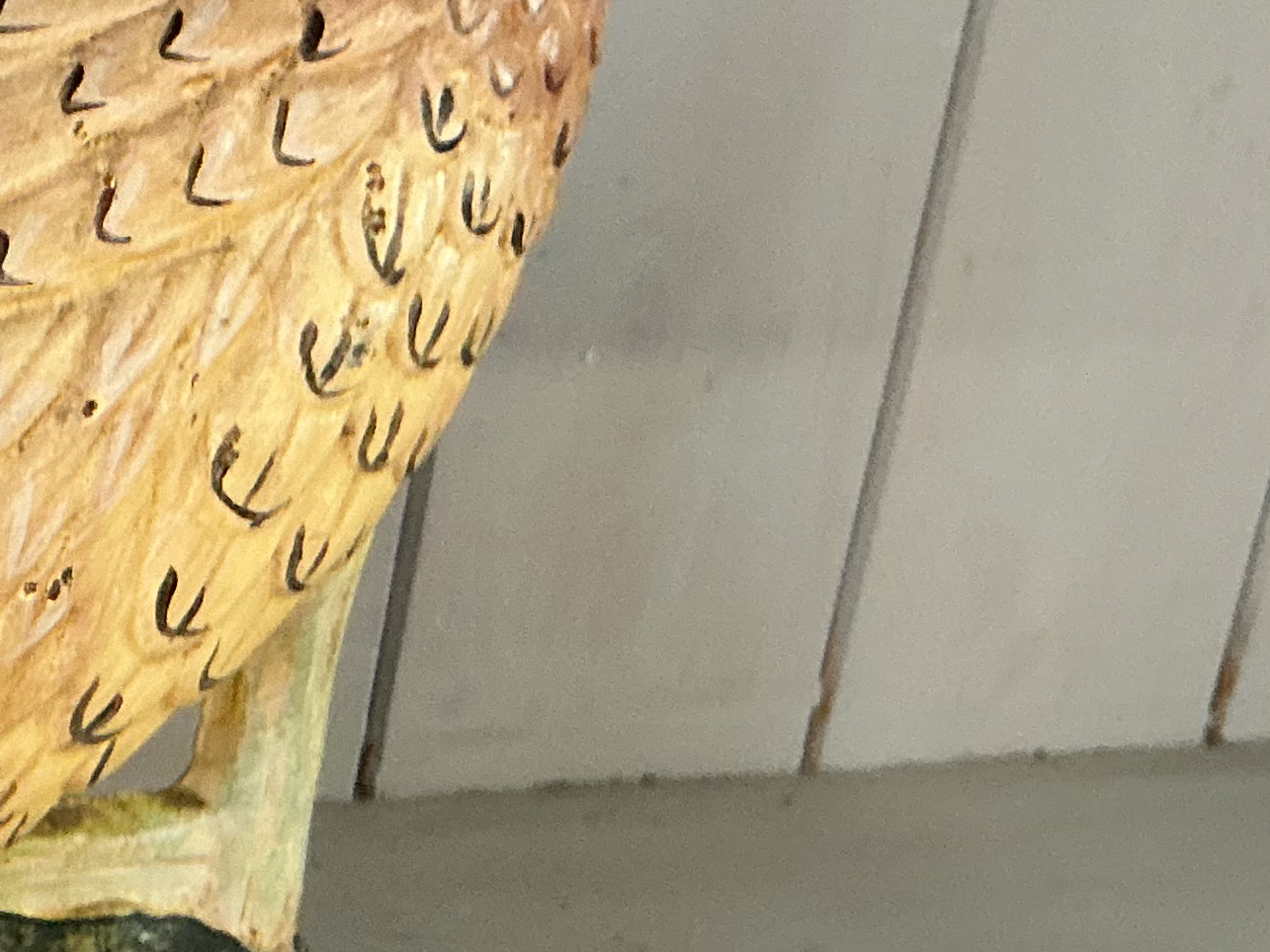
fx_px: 3339
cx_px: -714
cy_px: 575
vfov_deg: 16.2
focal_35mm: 91
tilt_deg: -24.8
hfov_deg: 18.7
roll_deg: -3.2
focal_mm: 3
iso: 200
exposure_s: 1/60
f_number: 1.8
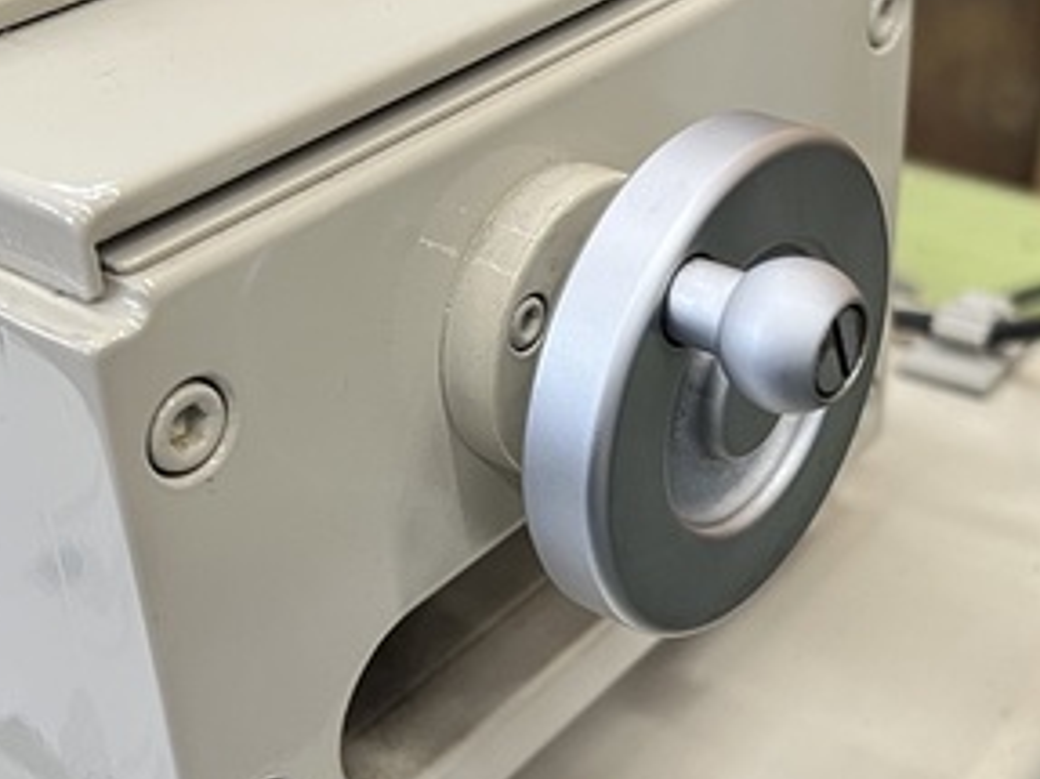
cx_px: 638
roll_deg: +1.2
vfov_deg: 25.2
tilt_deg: -32.7
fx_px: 1742
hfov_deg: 33.1
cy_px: 399
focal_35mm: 58
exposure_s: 1/54
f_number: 1.5
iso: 200
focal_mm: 5.7
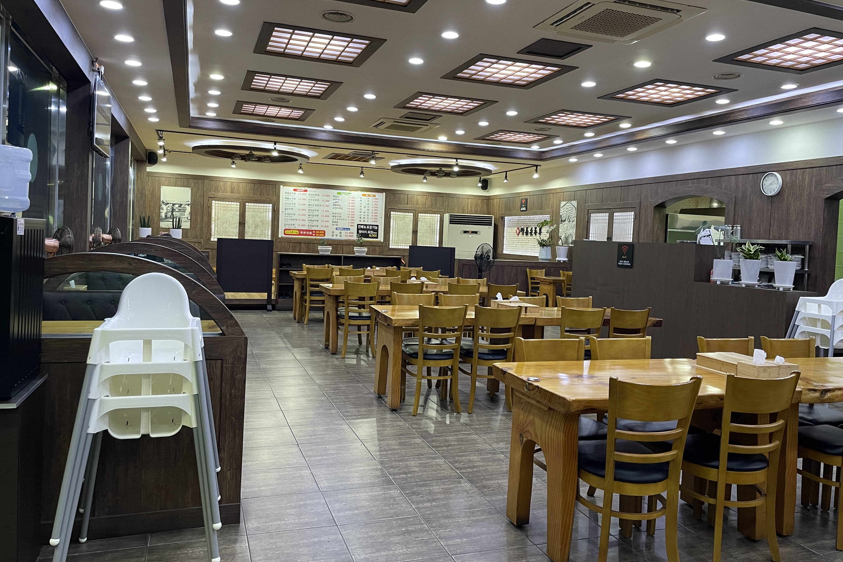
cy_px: 259
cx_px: 433
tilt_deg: -1.4
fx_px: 656
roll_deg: -2.5
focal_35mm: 28
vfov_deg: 46.4
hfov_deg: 65.5
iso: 200
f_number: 1.6
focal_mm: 4.2
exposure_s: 1/60
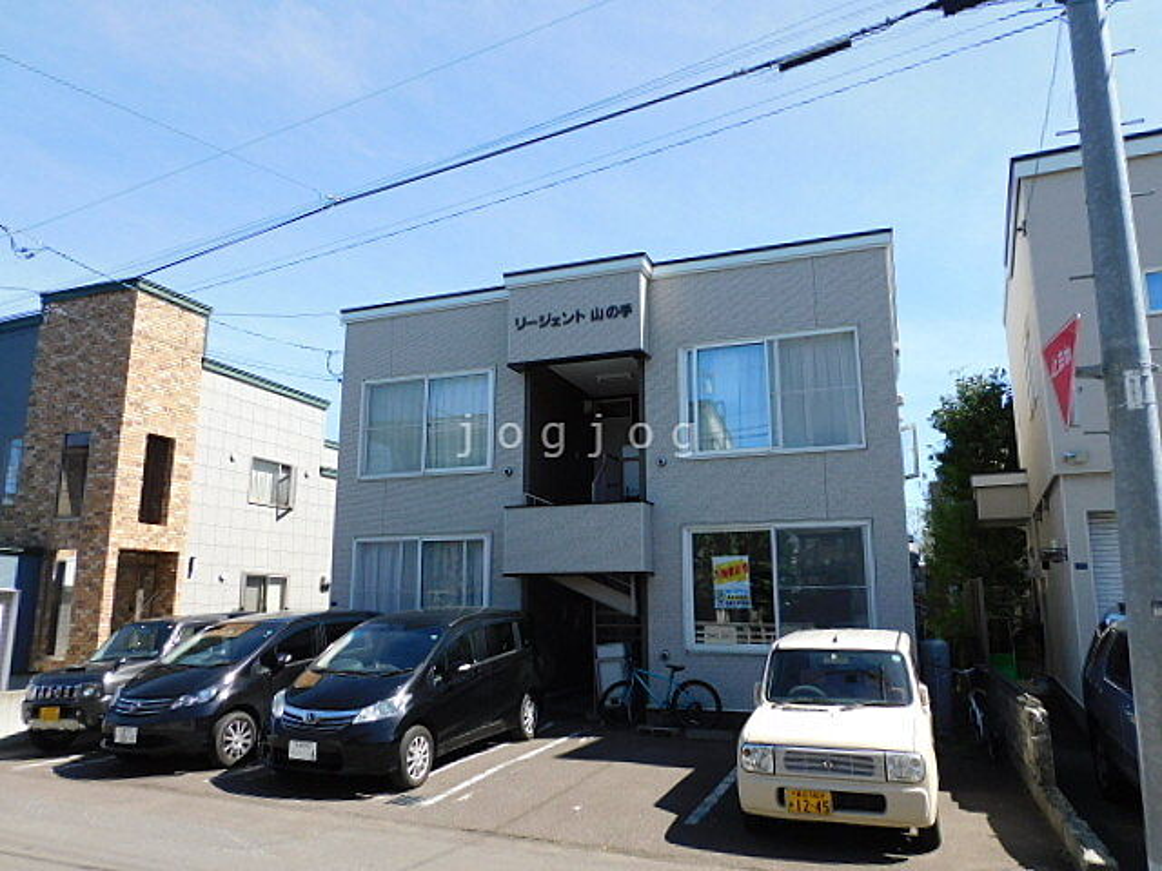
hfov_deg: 71.6
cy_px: 436
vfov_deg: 56.8
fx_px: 806
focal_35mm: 24
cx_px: 581
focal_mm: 4.3
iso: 125
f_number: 3.3
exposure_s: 1/800
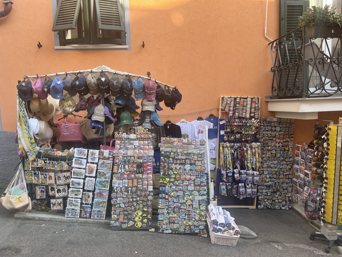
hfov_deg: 67.3
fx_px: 257
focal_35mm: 26
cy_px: 128
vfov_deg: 53.1
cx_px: 171
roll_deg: +3.4
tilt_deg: -4.1
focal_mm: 5.7
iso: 50
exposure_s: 1/473
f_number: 1.5
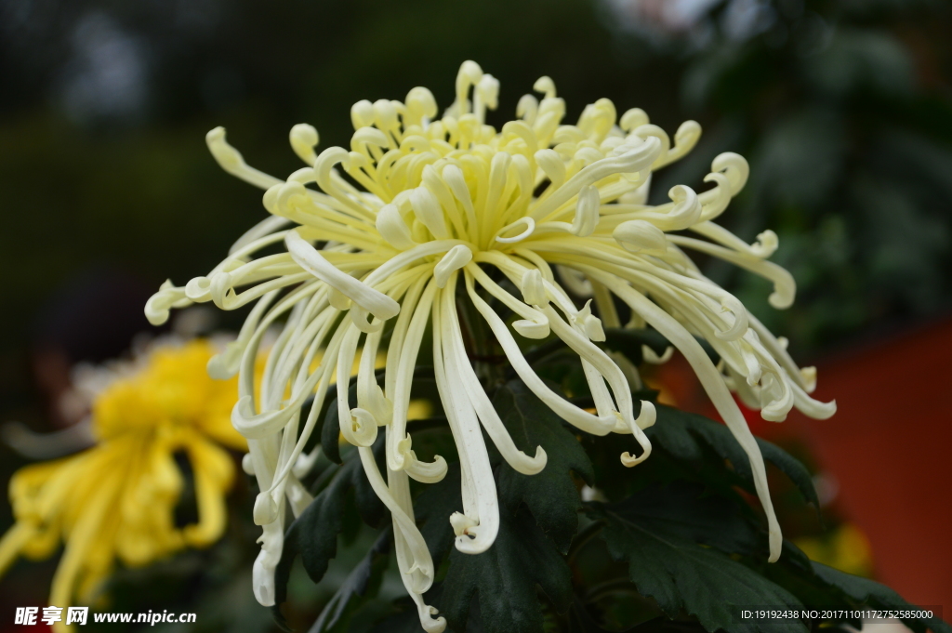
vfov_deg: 14.7
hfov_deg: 21.9
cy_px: 316
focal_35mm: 93
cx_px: 476
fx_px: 2457
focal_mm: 62
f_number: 5
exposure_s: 1/400
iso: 200
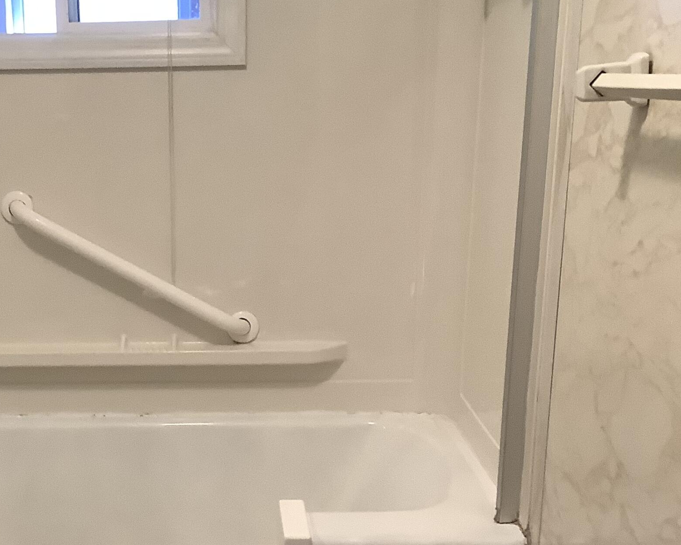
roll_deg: +0.6
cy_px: 430
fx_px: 1169
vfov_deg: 25.8
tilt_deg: -18.7
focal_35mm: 58
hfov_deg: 31.9
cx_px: 166
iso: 200
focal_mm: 3.3
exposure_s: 1/60
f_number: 2.4
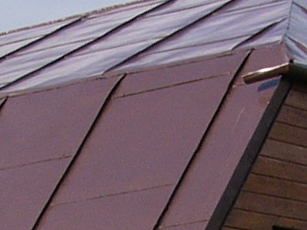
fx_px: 1915
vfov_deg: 6.6
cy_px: 513
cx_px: 19
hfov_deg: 9.1
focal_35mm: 216
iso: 50
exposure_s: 1/400
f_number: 4
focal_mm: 5.5
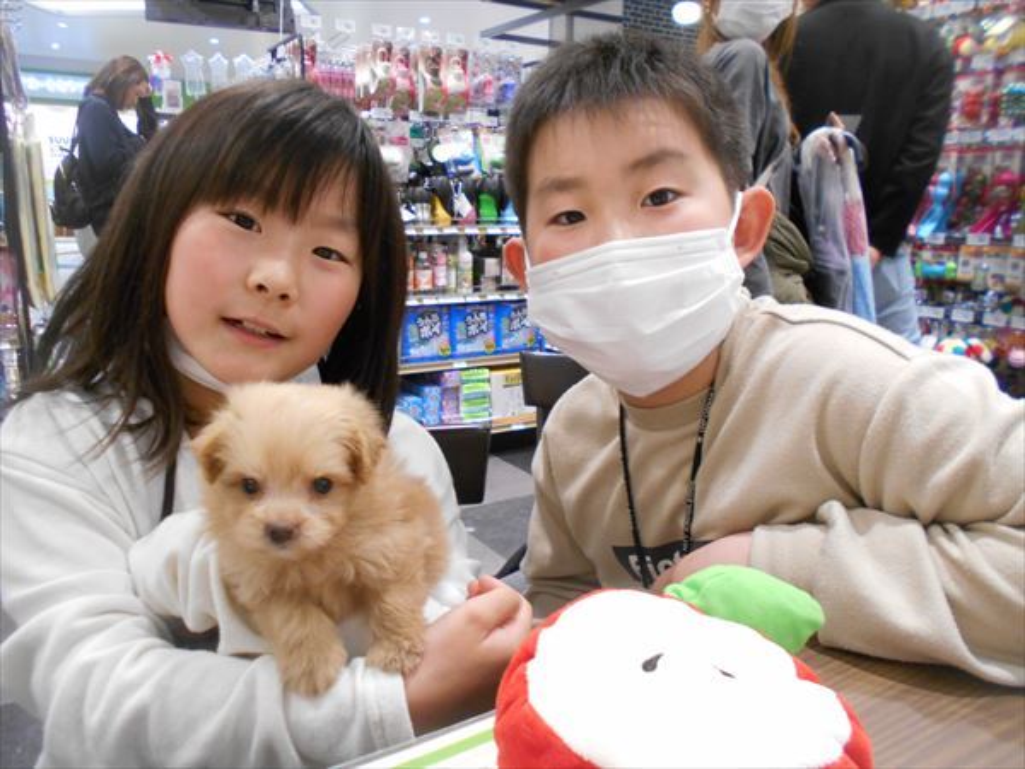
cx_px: 512
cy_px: 384
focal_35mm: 26
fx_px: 770
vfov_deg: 53.1
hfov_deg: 67.3
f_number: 3.2
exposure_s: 1/30
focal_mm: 4.6
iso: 360
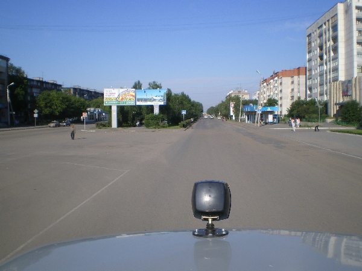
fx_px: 397
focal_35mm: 38
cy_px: 136
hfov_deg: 49.0
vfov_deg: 37.7
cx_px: 181
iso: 64
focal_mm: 6.3
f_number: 4.6
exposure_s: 1/500
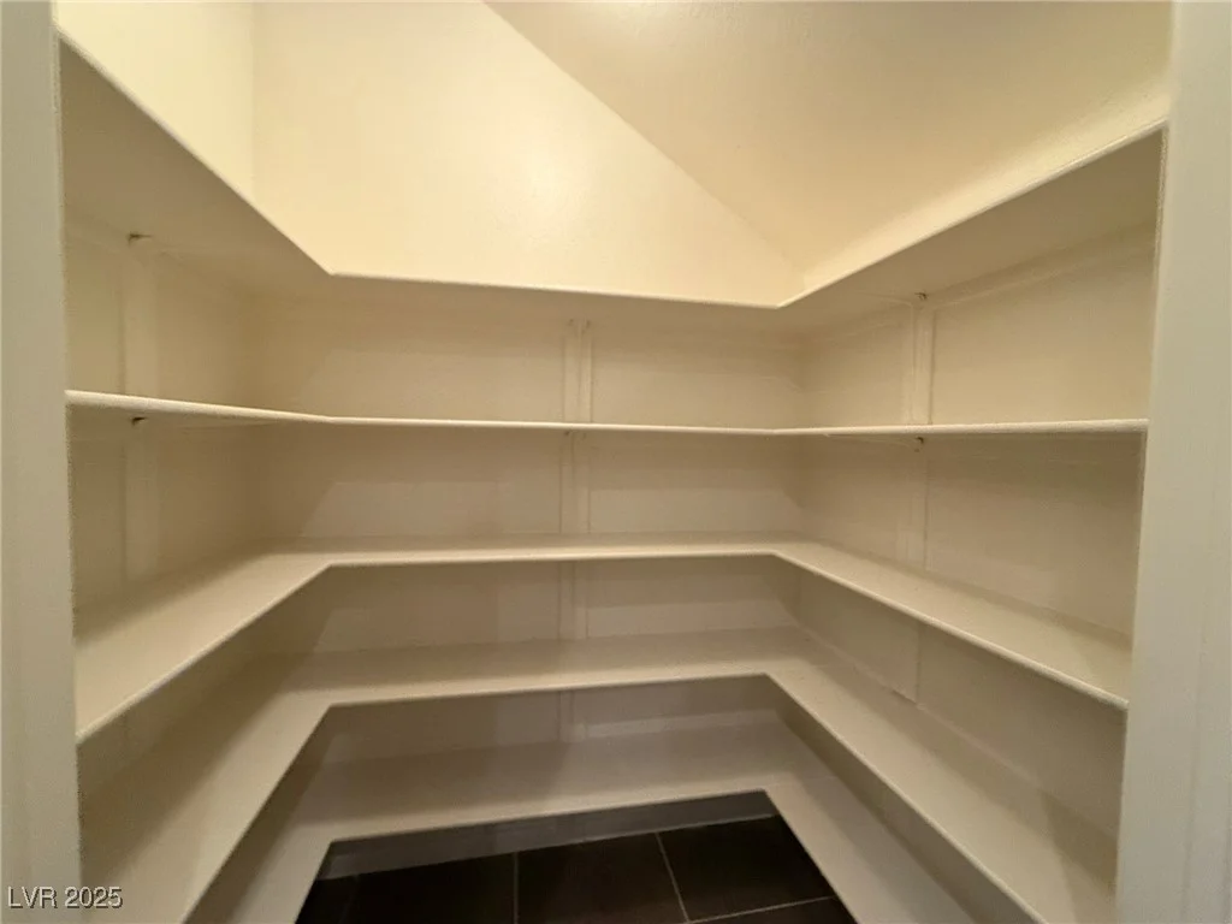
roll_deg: -1.6
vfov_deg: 85.7
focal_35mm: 14
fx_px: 498
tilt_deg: -3.2
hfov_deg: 102.1
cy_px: 462
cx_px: 616
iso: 400
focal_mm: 2.22
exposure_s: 1/60
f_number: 2.2
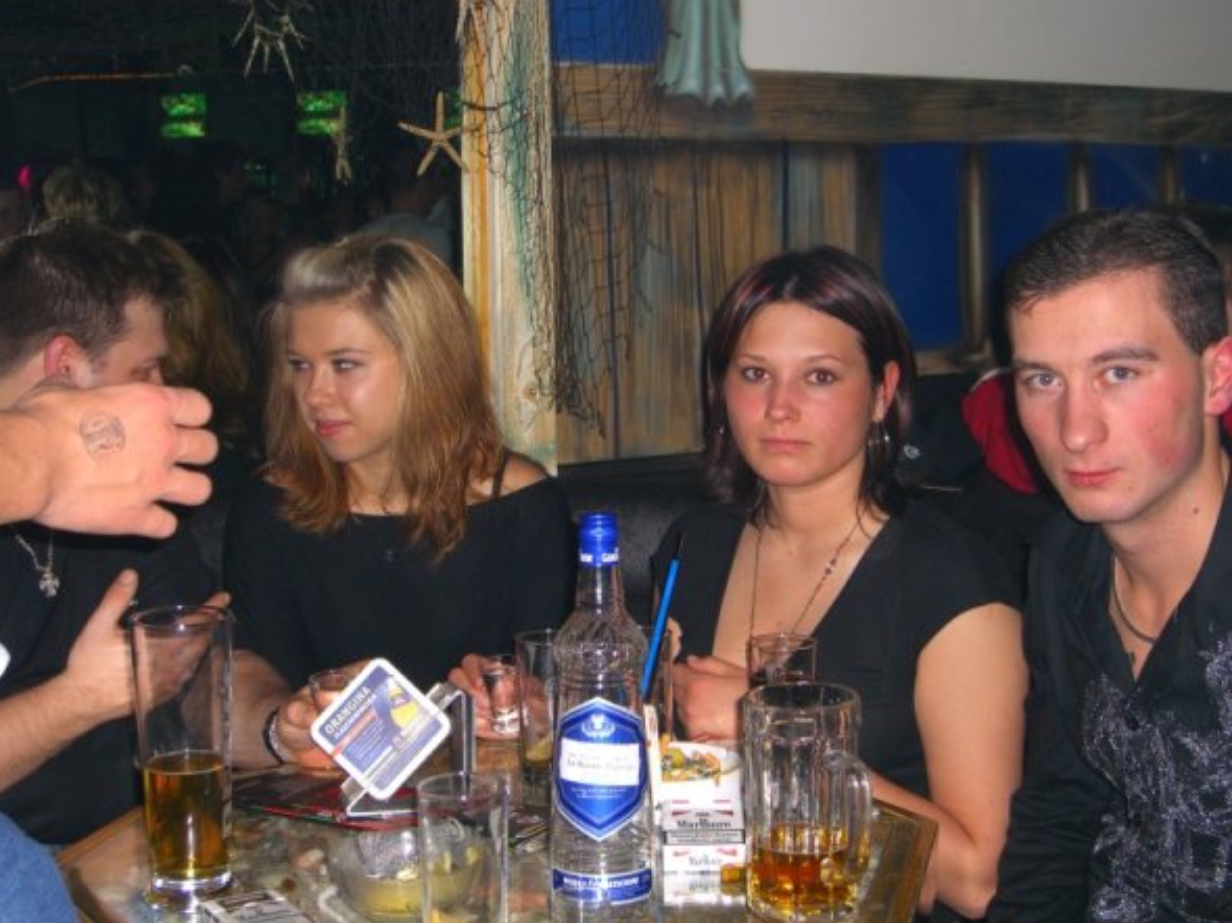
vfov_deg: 25.2
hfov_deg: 33.2
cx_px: 614
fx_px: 2063
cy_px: 455
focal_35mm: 58
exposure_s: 1/60
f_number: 3.6
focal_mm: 11.8
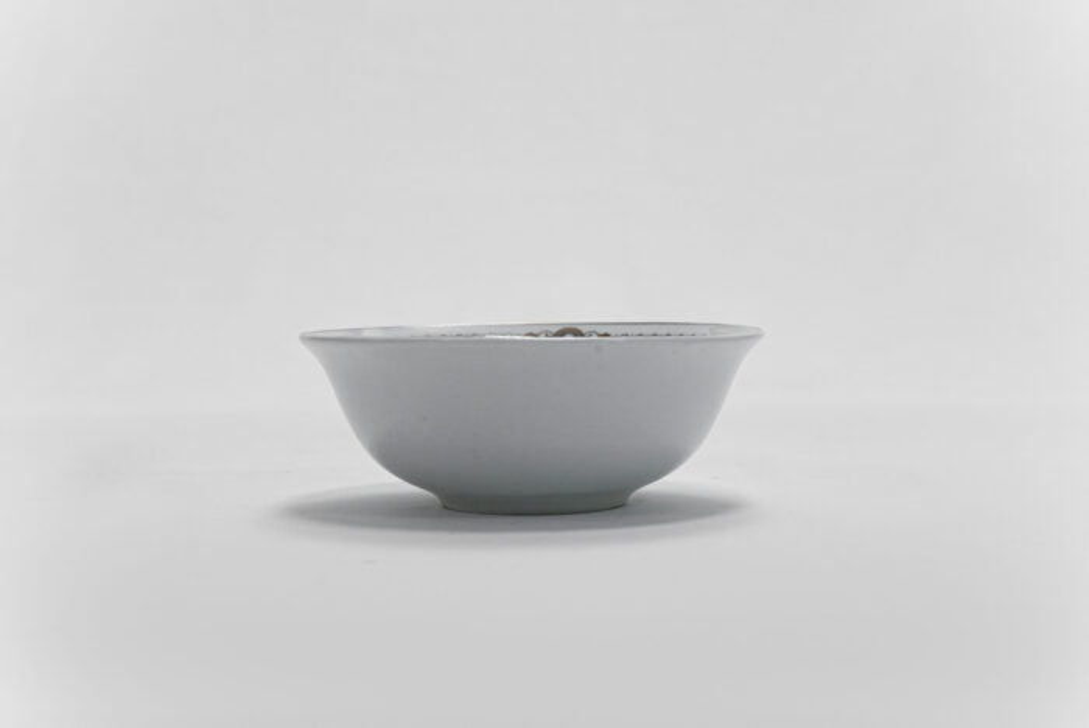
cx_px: 544
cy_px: 364
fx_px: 2119
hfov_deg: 28.8
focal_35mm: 70
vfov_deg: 19.5
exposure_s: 1/100
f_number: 13
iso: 3200
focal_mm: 70
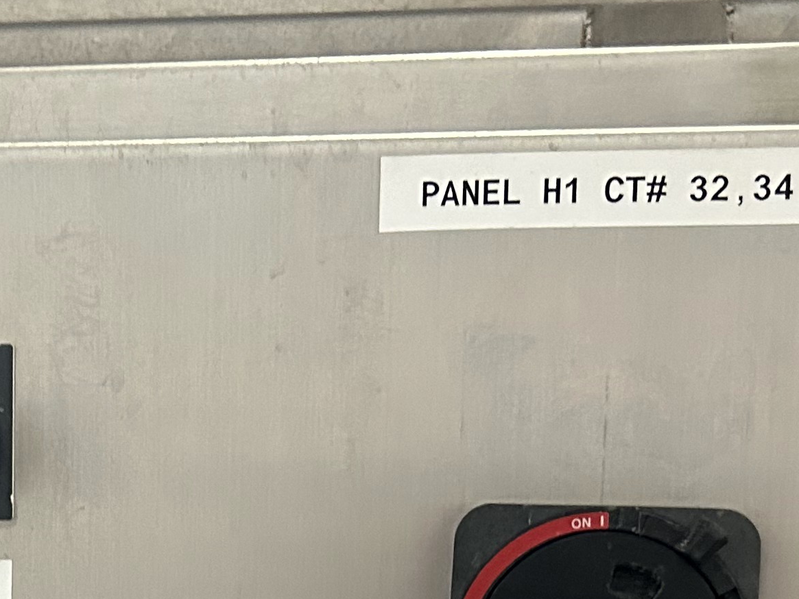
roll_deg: -0.5
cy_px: 853
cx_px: 97
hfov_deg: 21.3
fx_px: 2078
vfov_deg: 15.4
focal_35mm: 90
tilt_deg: -8.1
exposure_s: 1/60
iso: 500
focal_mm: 5.7
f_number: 1.5
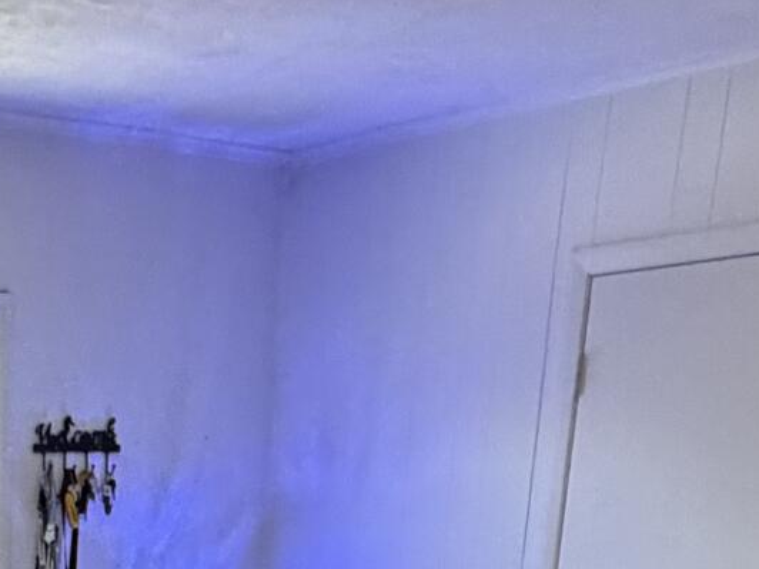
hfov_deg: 23.1
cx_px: -97
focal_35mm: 79
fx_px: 1732
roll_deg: +1.4
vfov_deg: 14.6
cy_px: 1215
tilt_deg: -23.6
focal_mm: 2.22
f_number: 2.2
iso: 400
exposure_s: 1/60
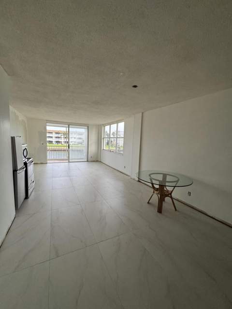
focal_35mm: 14
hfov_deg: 85.7
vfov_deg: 102.1
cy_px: 154
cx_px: 116
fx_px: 125
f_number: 2.2
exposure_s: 1/99
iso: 250
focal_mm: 2.22
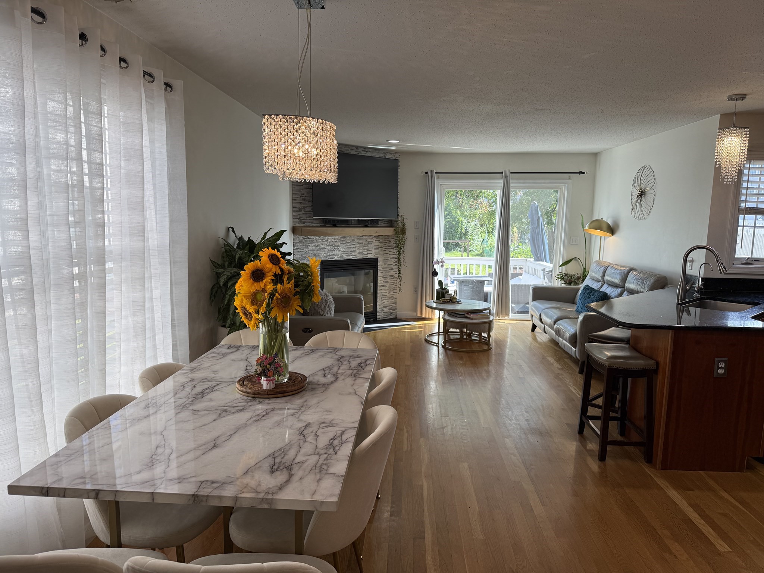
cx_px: 382
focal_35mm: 24
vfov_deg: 56.8
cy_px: 286
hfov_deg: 71.6
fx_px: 530
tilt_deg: -7.1
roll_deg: -0.8
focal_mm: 6.76
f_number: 1.78
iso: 80
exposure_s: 1/251
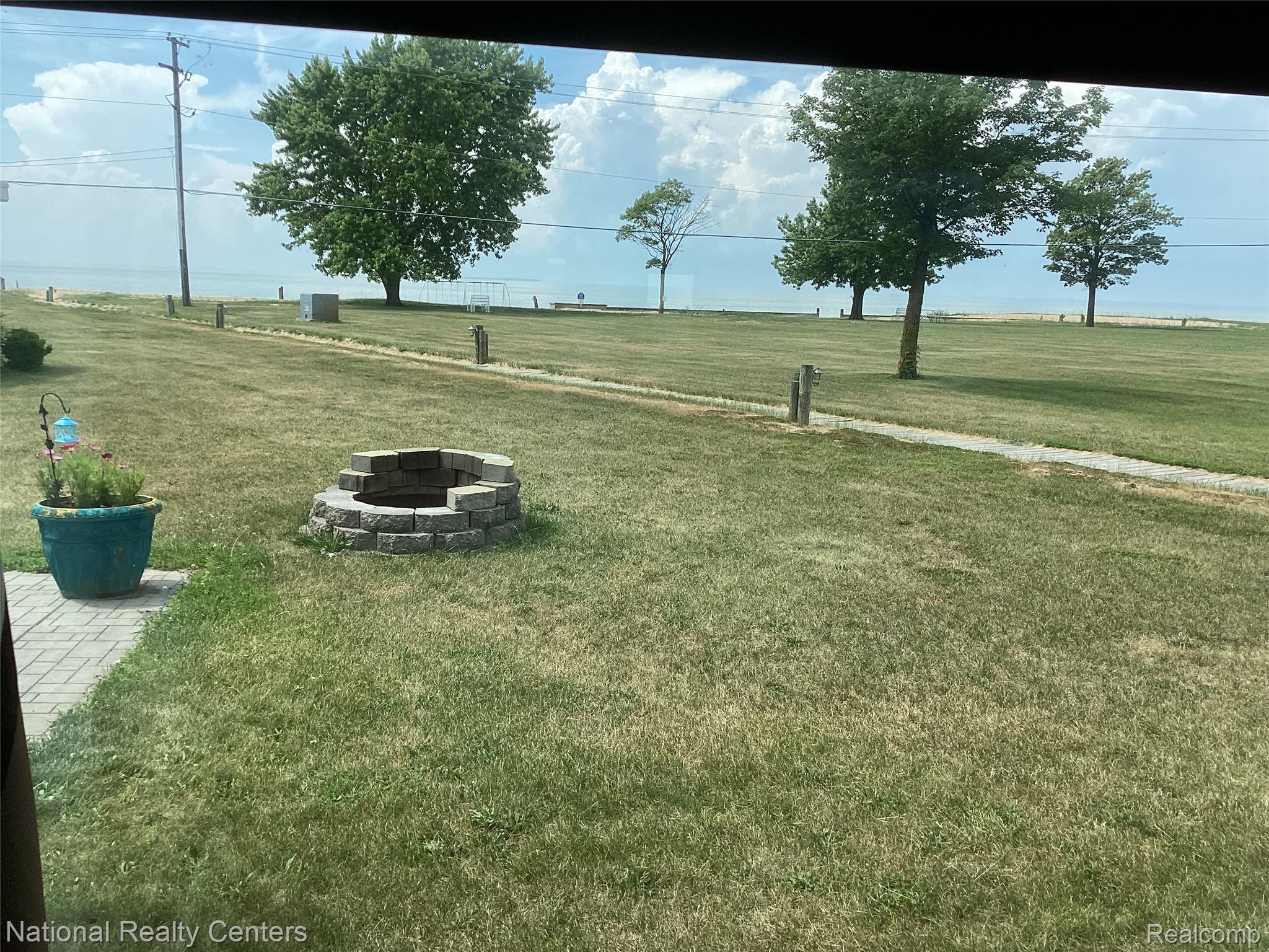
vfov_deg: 45.4
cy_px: 476
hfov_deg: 58.4
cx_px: 634
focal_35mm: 31
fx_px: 1136
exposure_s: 1/815
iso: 25
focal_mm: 3.3
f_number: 2.4
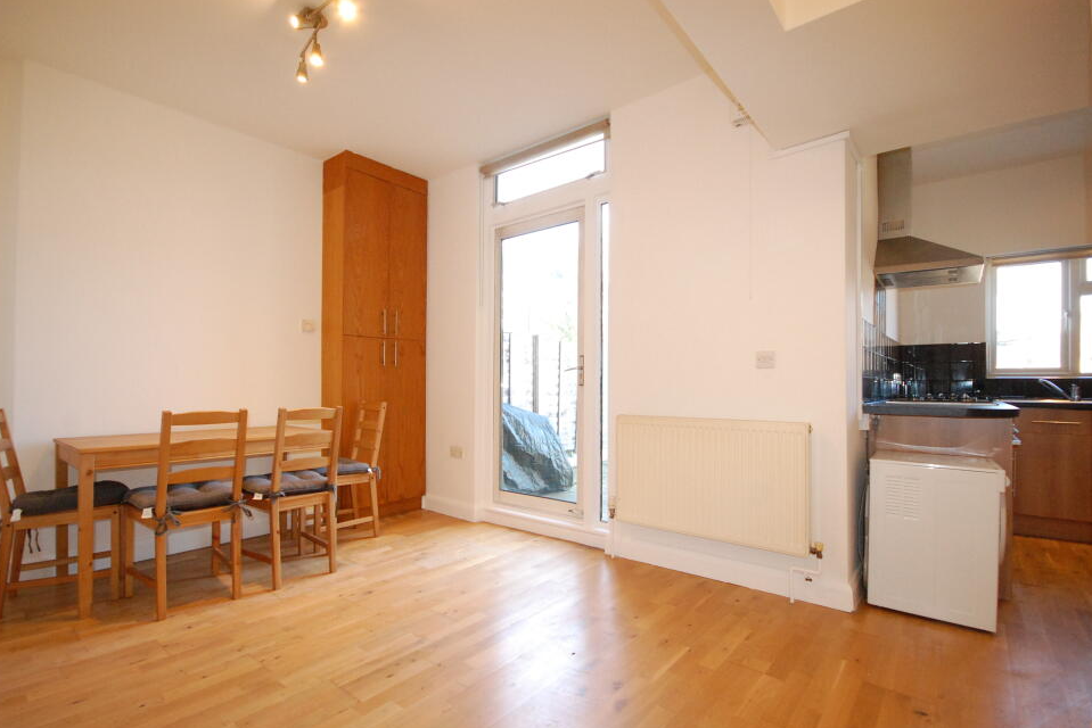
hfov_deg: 96.7
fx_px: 485
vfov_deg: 73.8
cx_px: 549
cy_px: 375
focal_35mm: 16
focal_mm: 10
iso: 1600
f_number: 5
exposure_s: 1/80
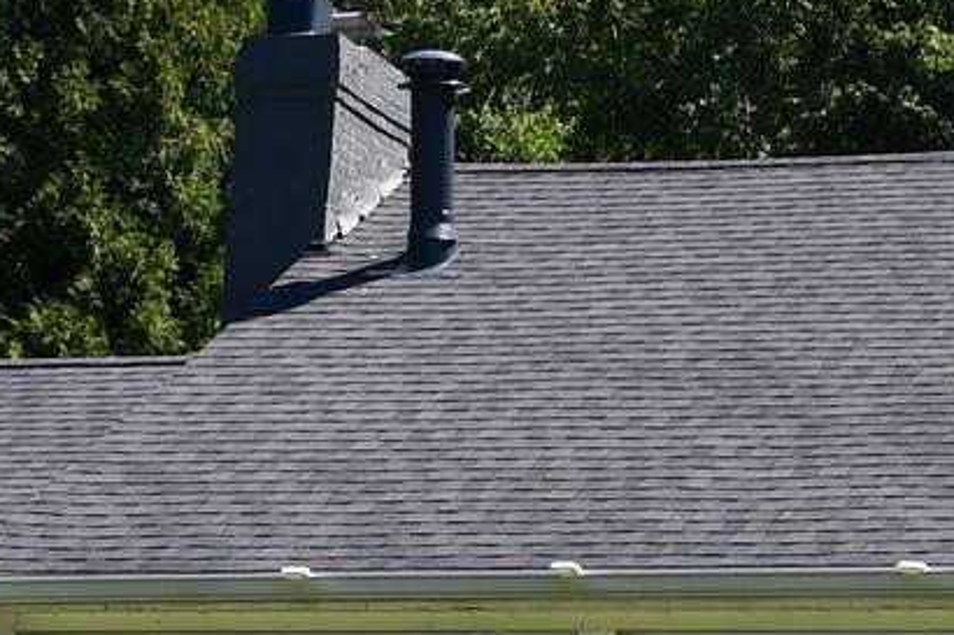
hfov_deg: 12.0
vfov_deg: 8.1
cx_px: 905
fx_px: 4503
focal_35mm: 170
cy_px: 343
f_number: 8
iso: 110
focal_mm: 23
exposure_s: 1/250
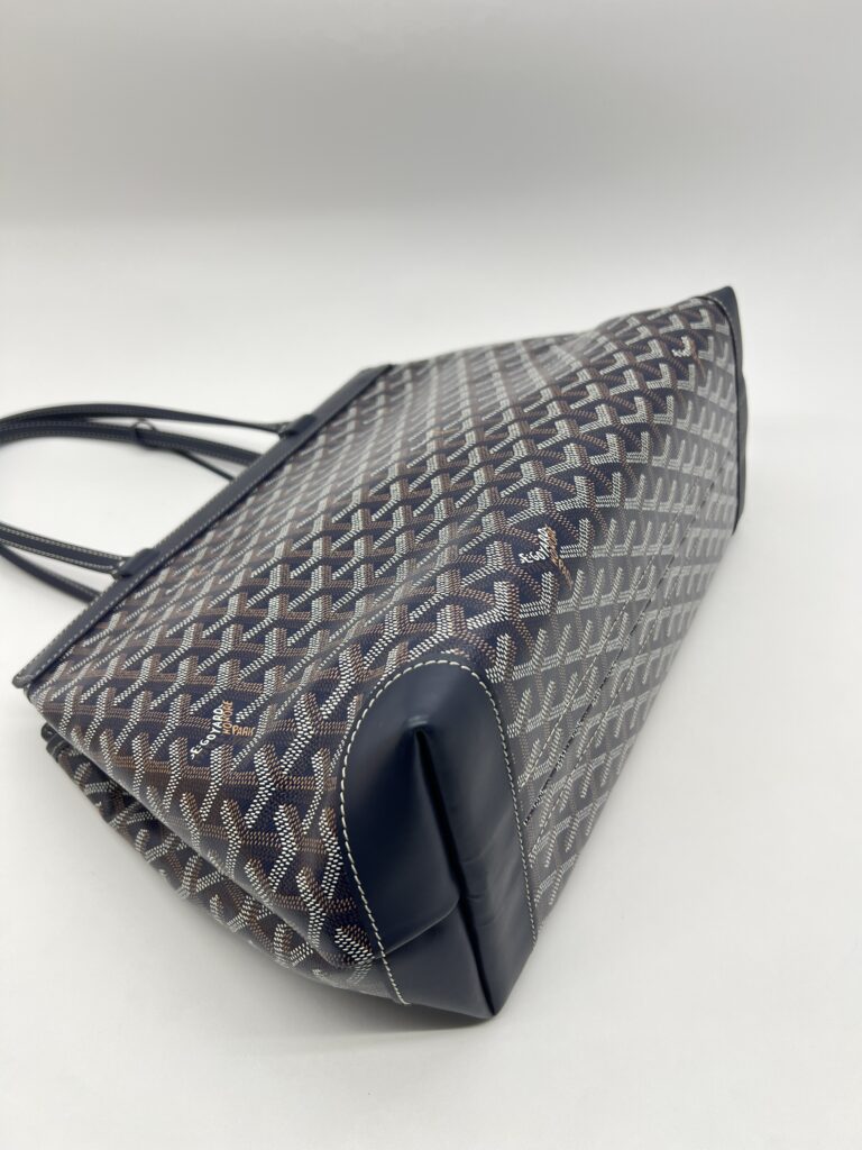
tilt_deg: -39.1
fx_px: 863
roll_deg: -0.2
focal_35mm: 26
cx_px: 431
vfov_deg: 67.3
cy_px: 575
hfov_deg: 53.1
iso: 32
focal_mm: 5.7
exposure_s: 1/117
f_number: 1.5
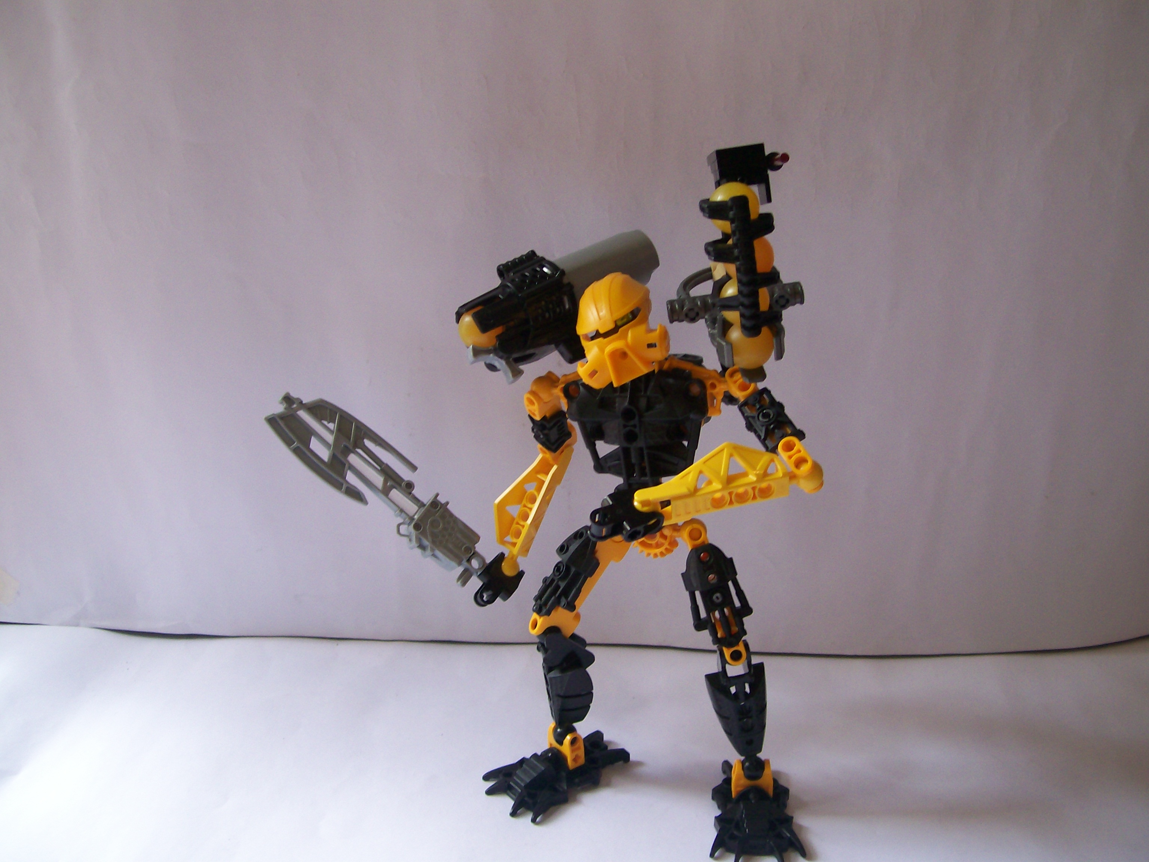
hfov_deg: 51.4
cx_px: 574
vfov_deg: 39.7
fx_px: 1195
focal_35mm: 36
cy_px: 431
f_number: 2.7
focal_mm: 6
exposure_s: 1/70
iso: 80
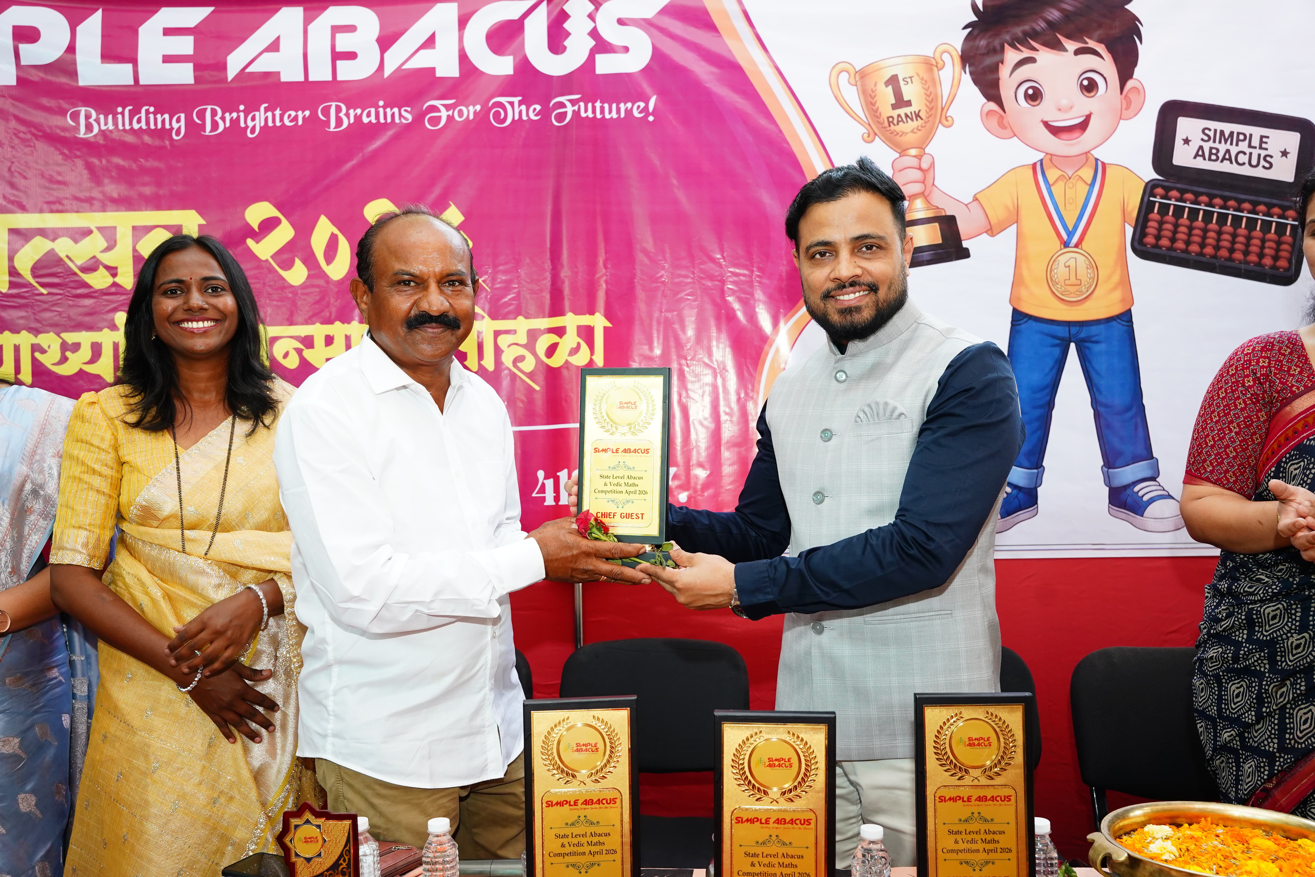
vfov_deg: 42.6
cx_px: 658
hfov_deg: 60.6
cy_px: 438
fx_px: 1125
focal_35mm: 31
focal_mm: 30.8
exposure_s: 1/125
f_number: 5
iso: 1250
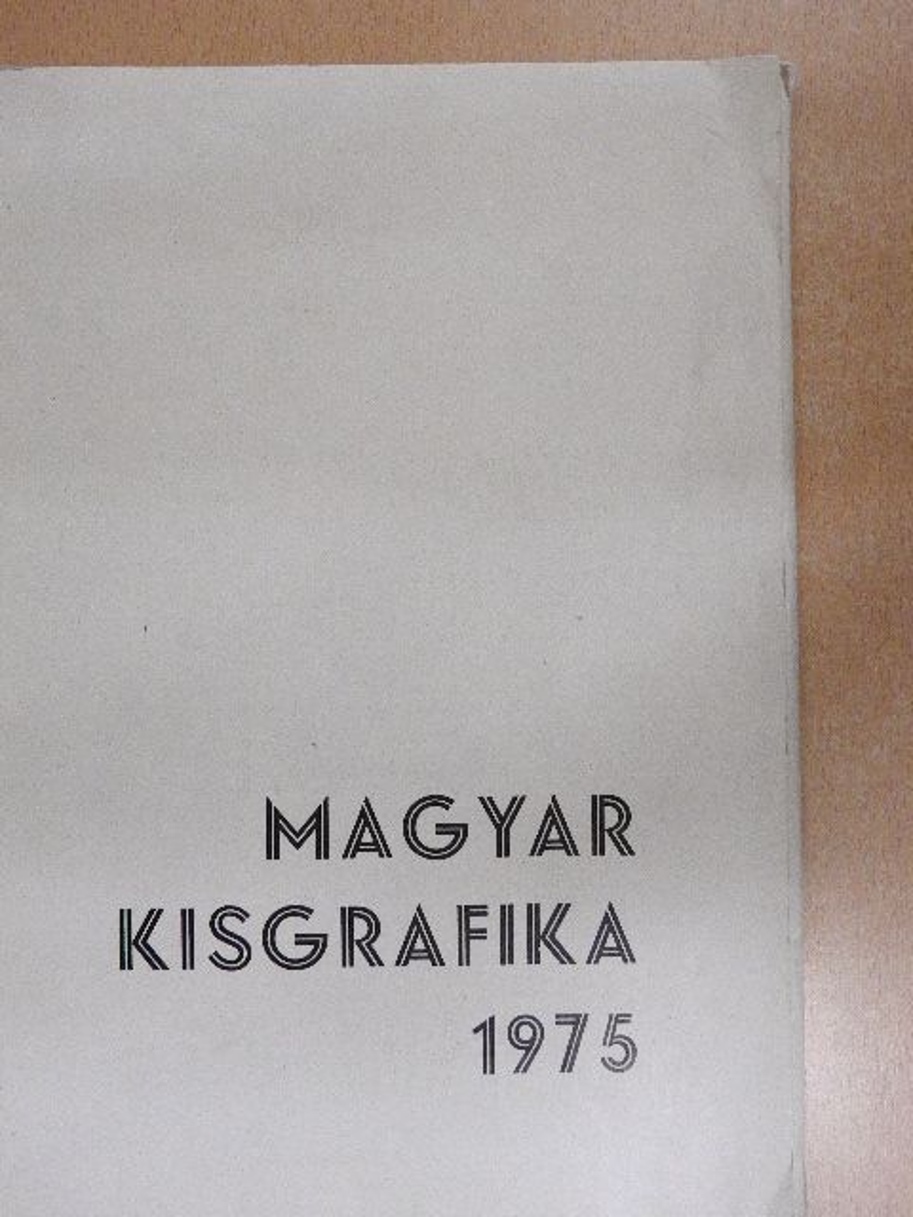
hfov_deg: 40.7
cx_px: 456
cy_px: 608
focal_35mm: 35
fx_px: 1231
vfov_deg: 52.6
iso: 1100
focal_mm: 6.3
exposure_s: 1/80
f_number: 3.8
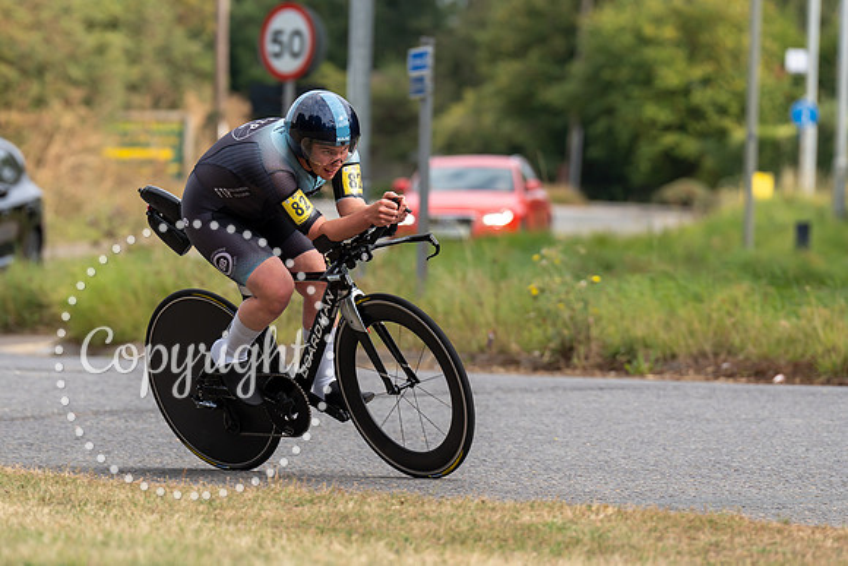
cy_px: 245
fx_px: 6154
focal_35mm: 261
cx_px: 369
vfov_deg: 5.3
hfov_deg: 7.9
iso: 200
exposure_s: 1/1000
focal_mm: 200
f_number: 4
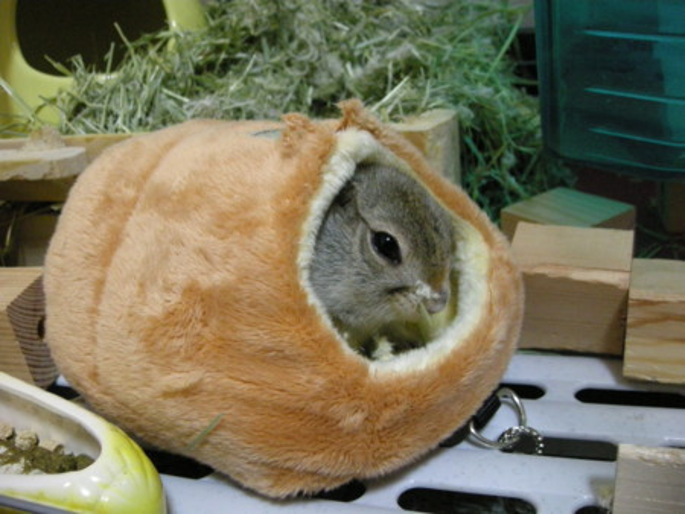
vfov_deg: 40.7
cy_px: 257
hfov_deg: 52.6
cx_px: 342
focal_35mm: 35
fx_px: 693
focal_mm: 5.7
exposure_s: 1/25.8
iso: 400
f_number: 2.8
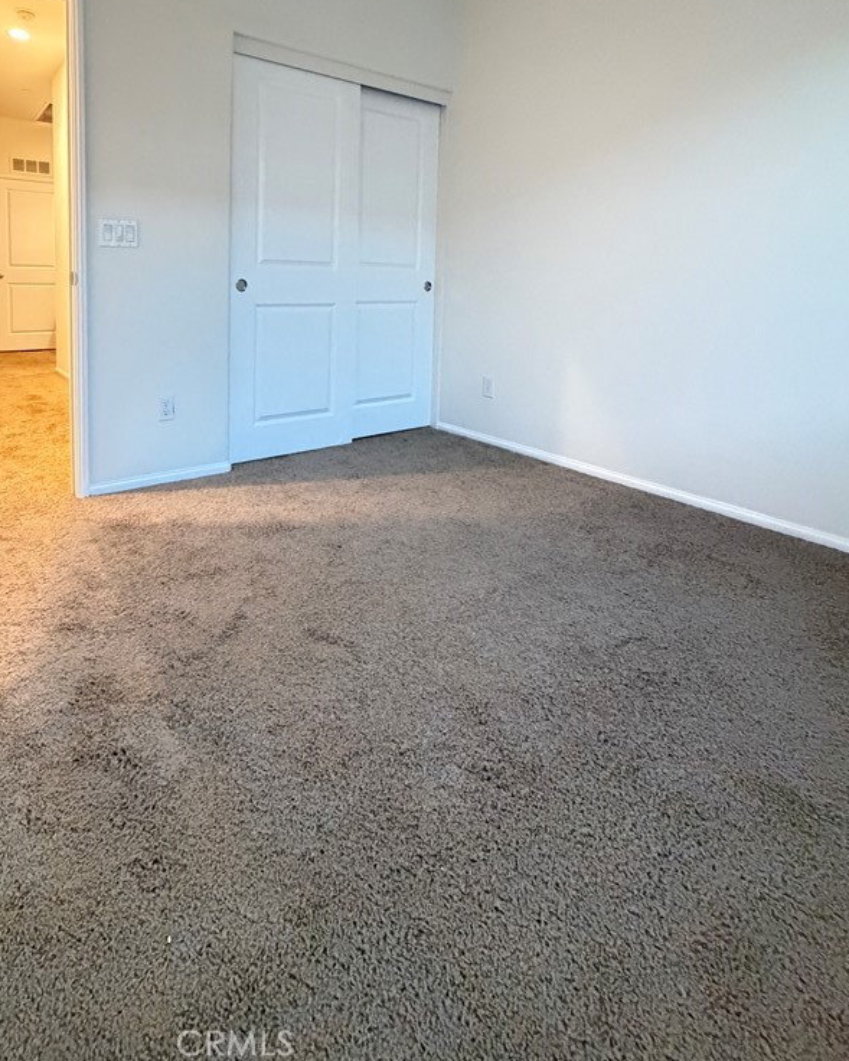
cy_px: 326
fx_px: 597
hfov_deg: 69.7
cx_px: 316
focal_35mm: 19
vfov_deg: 79.6
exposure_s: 1/60
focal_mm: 2.22
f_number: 2.2
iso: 1250
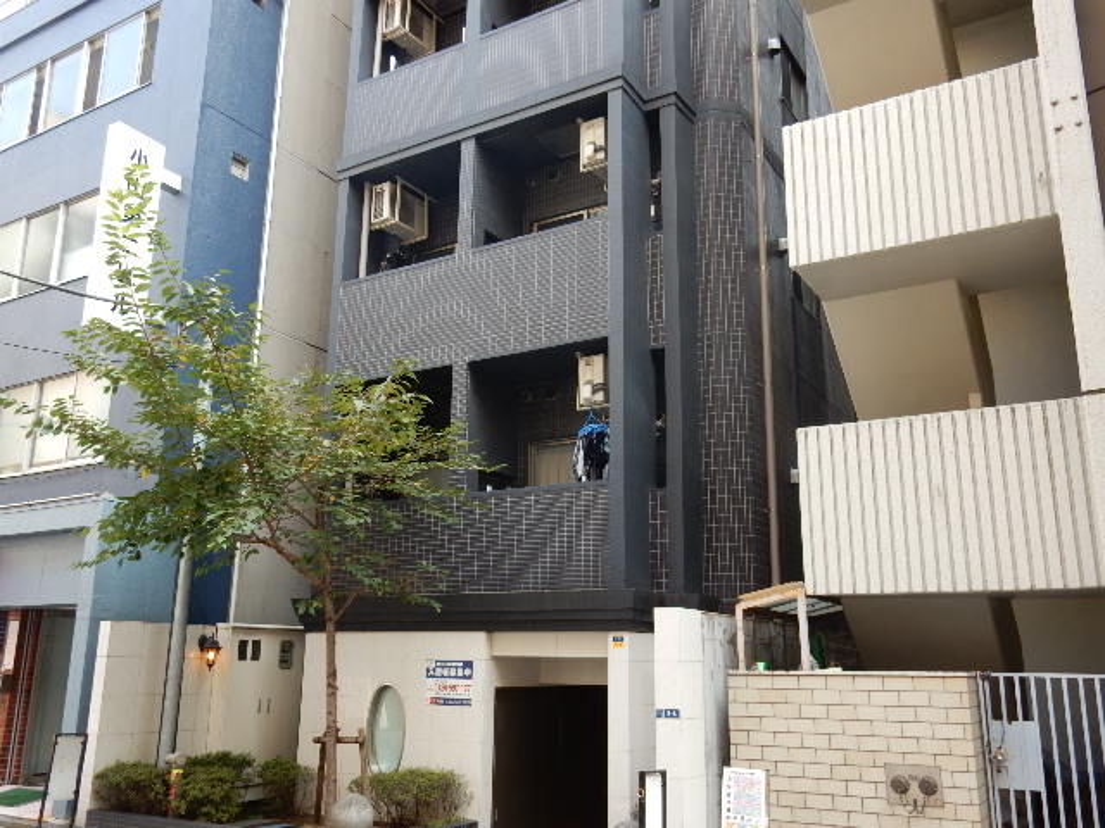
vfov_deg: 46.8
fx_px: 958
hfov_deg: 60.0
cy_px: 414
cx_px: 552
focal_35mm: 30
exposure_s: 1/60
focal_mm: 5.4
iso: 125
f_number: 4
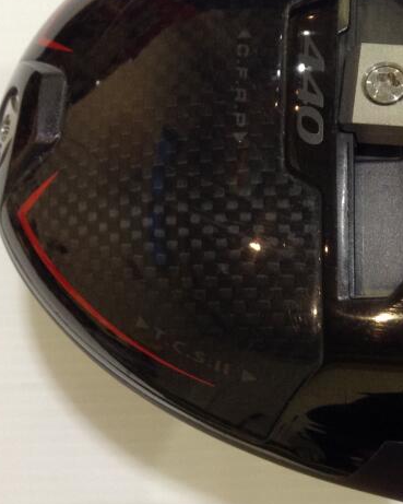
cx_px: 388
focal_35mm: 67
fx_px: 999
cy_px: 219
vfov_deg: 28.3
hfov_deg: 22.1
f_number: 2.4
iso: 64
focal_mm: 3.3
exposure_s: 1/24
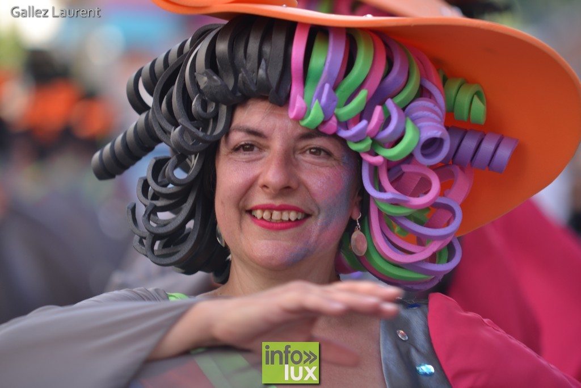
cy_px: 194
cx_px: 290
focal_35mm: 225
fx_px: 3632
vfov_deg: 6.1
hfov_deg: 9.1
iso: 100
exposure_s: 1/250
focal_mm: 150
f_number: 2.8
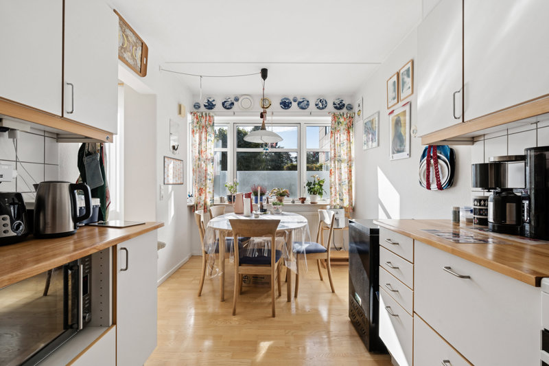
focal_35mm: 17
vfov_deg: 70.4
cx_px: 274
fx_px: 259
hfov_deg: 93.3
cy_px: 183
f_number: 10
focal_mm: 17
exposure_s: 1/60
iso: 160
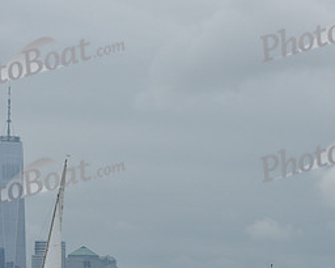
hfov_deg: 7.5
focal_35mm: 259
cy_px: 235
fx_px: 2569
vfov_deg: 6.0
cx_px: 194
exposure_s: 1/800
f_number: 9
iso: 400
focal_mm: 122
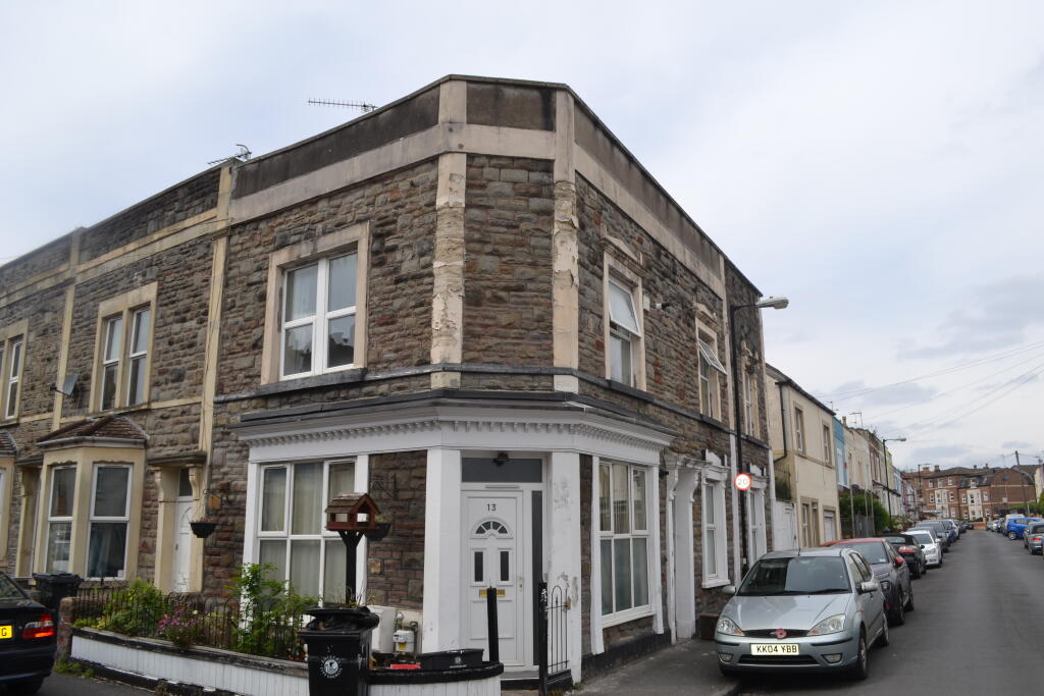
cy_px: 348
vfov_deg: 47.9
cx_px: 522
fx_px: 783
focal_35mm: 27
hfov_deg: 67.4
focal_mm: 18
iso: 100
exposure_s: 1/200
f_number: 8
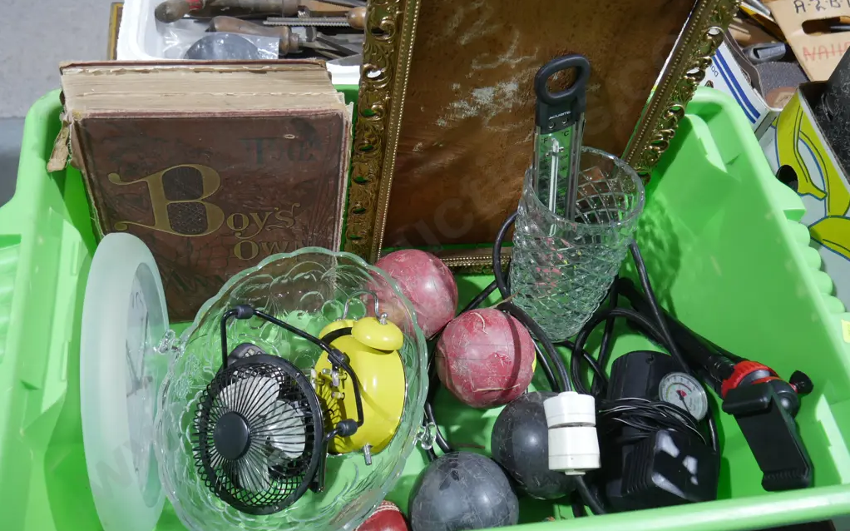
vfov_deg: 37.2
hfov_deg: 56.7
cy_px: 239
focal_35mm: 34
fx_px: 787
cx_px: 425
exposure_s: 1/60
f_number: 3.6
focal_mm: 16
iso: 500
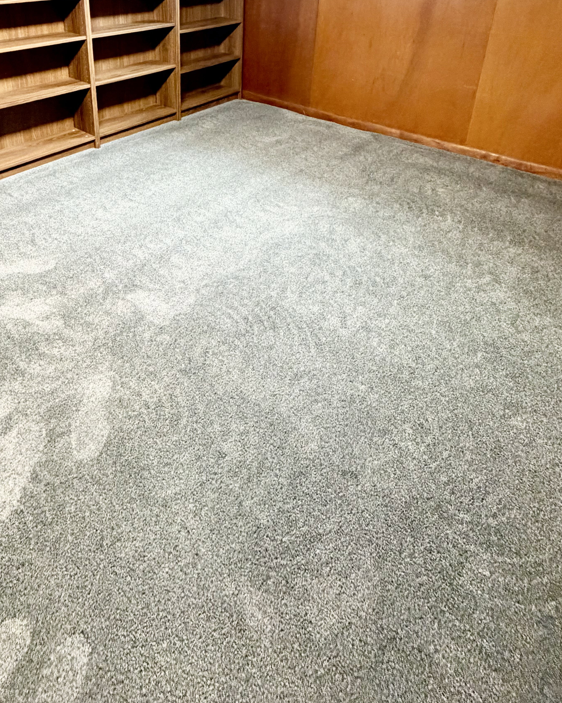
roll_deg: -0.7
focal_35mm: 23
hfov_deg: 60.0
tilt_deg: -21.1
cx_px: 209
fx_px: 478
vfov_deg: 65.6
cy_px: 135
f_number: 2.2
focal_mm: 2.22
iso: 800
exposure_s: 1/60
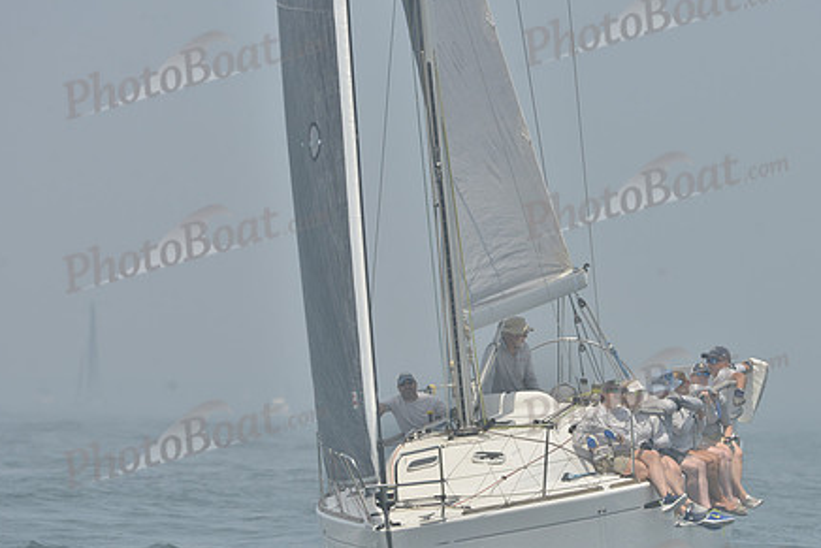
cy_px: 315
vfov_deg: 4.3
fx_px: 7277
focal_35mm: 319
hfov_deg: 6.5
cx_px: 427
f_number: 9
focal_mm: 240
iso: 280
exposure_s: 1/1000
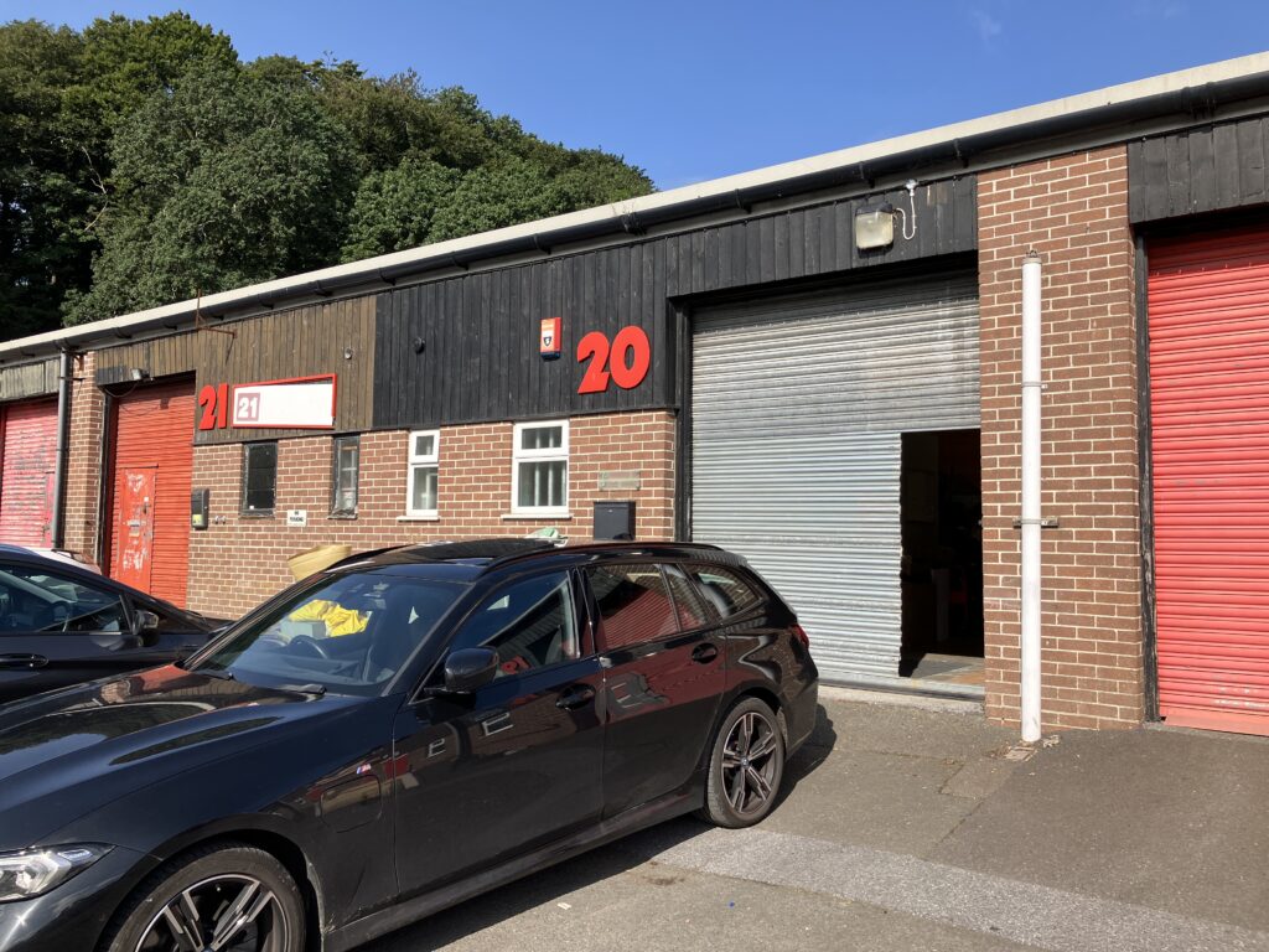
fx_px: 1026
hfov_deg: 63.4
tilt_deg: +3.5
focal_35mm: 28
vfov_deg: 49.7
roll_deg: -0.5
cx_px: 634
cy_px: 476
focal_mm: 3.99
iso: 32
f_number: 1.8
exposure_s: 1/1799
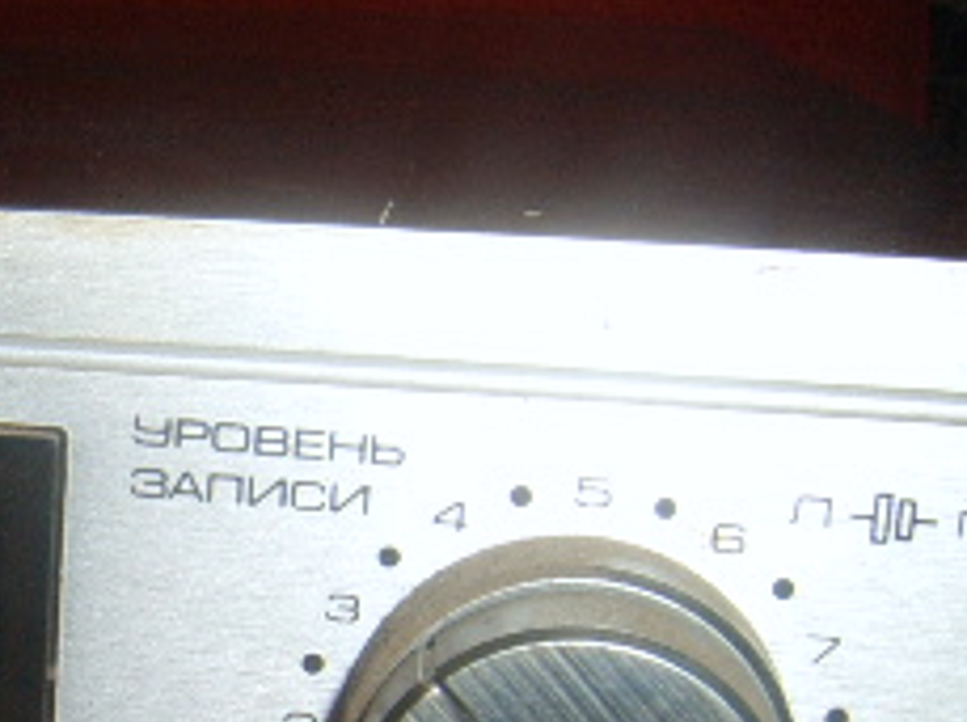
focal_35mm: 98
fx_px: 2733
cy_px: 701
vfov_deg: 14.8
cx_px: -329
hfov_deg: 18.5
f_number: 5.8
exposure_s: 1/30
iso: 69
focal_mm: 5.8
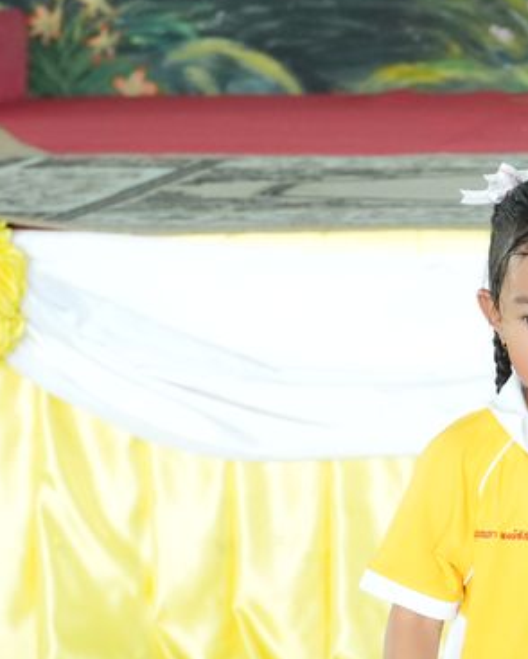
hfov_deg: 5.2
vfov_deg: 6.5
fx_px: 5805
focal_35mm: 297
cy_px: 618
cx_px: 680
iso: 2000
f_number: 5.6
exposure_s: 1/125
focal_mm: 69
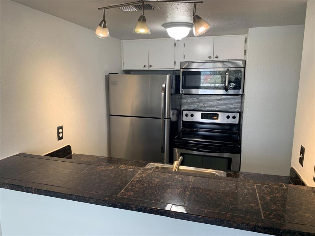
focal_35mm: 26
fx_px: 237
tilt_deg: -10.8
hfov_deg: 67.3
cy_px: 118
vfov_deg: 53.1
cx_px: 158
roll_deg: -0.8
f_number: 1.8
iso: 64
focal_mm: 4.25
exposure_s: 1/60
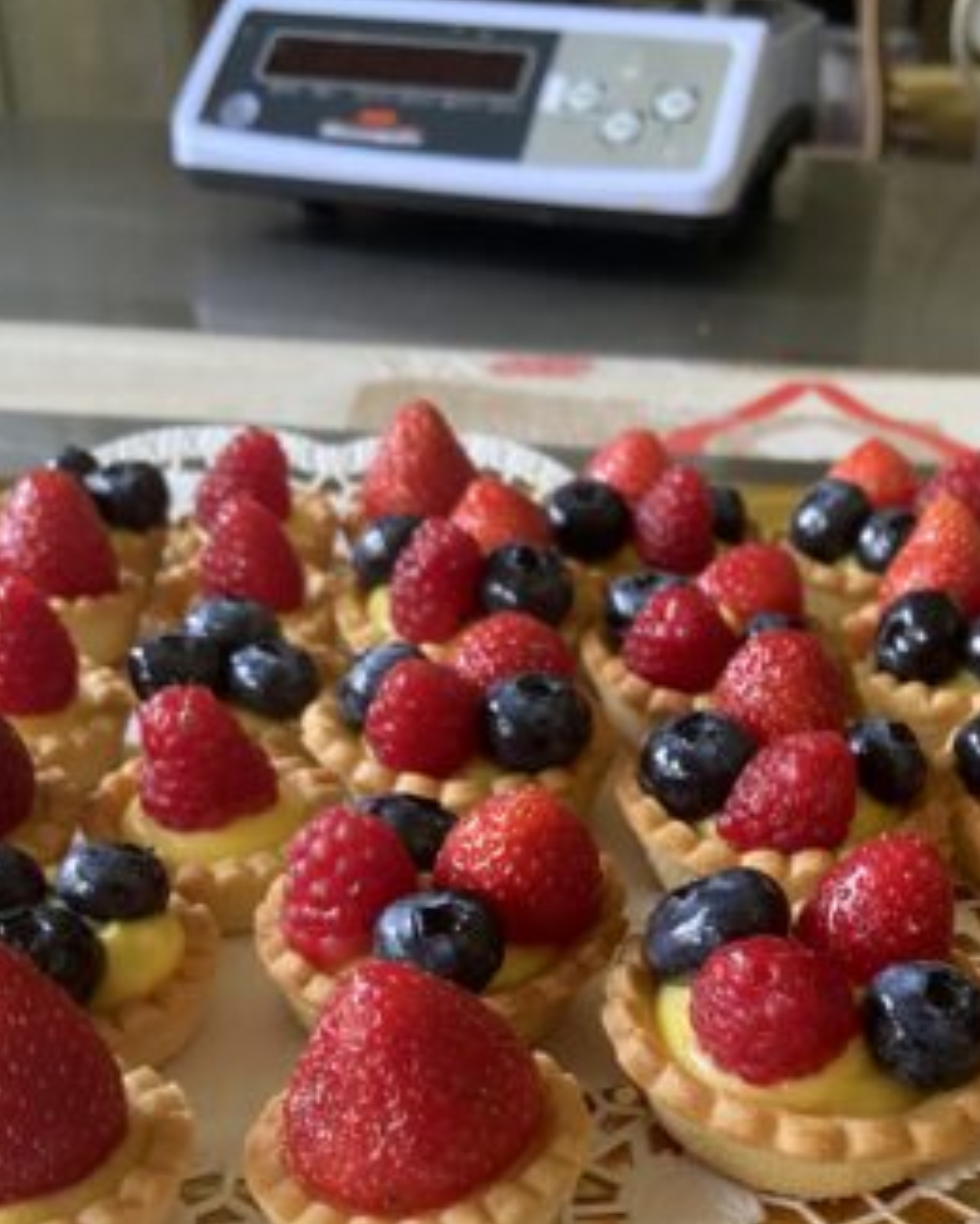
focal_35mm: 39
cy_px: 855
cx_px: 620
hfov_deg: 38.0
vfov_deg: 45.8
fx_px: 1414
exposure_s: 1/60
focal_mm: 4.25
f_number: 1.8
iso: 250
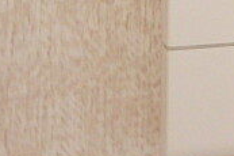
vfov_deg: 14.8
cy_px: -119
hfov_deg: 22.1
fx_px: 526
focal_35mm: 81
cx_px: 319
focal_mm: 3.7
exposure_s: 1/30
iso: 400
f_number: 3.5
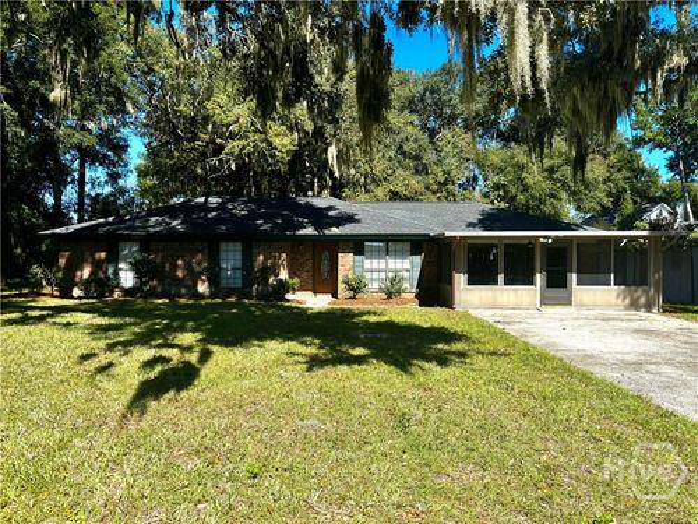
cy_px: 262
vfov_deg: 53.1
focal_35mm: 26
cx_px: 349
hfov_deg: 67.3
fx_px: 524
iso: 50
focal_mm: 5.96
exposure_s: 1/2857
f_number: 1.6
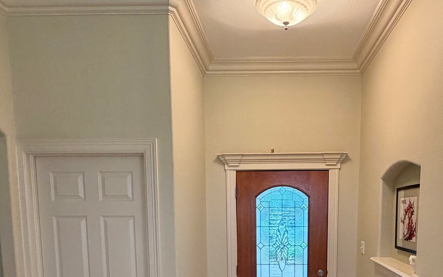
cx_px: 272
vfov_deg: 38.9
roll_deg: +0.3
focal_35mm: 30
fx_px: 362
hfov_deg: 62.2
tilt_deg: -6.4
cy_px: 249
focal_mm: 2.22
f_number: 2.2
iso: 250
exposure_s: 1/60
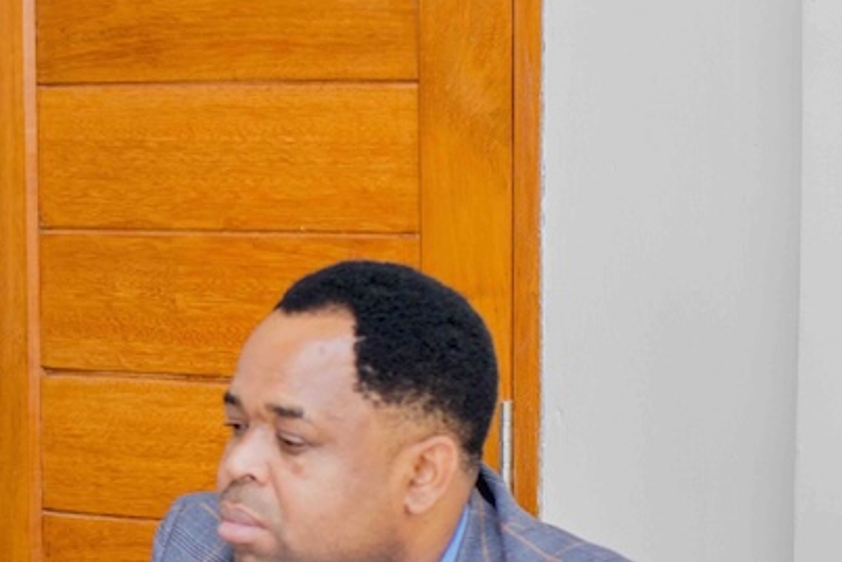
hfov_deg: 13.2
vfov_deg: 9.2
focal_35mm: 149
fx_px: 3486
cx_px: -282
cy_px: 346
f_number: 3.2
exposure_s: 1/125
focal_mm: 50
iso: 320
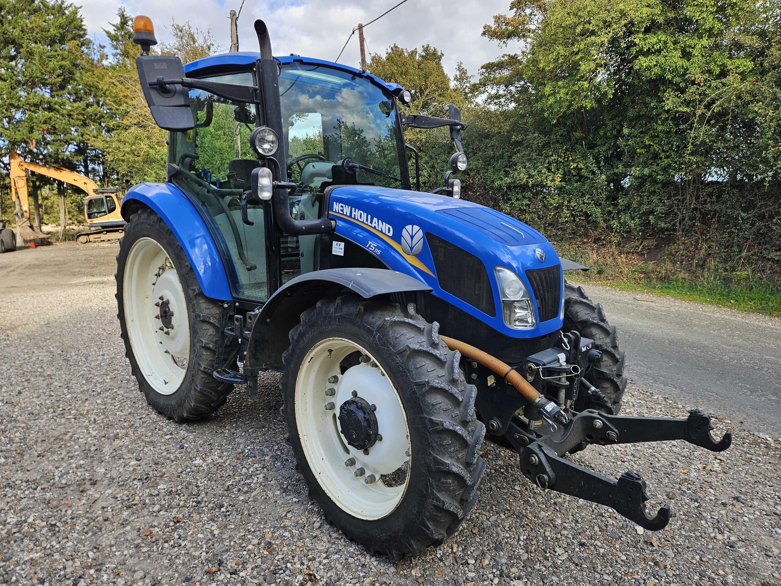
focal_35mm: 23
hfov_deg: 73.9
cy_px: 293
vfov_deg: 58.9
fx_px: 519
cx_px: 390
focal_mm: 5.4
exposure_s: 1/264
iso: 25
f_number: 1.8
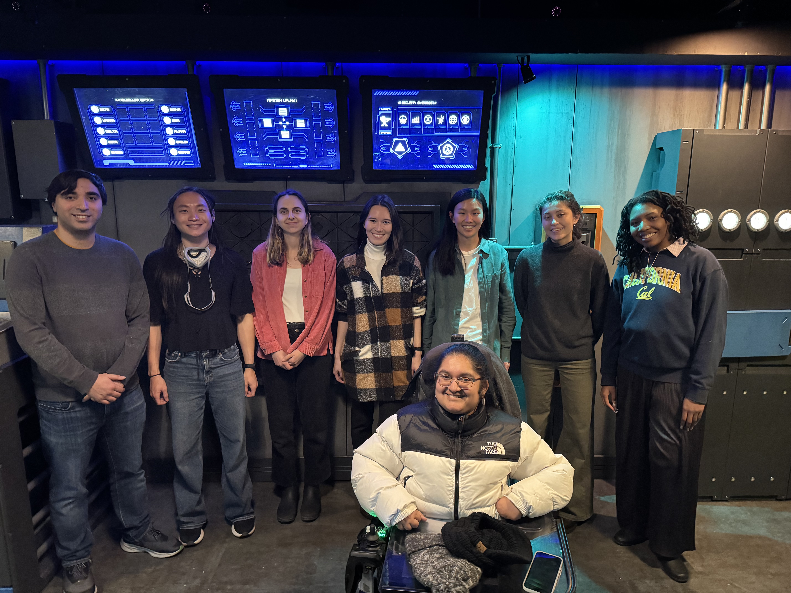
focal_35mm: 24
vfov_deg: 56.8
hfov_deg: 71.6
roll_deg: +0.0
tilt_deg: -11.4
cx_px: 396
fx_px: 548
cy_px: 296
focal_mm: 6.76
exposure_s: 1/29
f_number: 1.78
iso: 1600
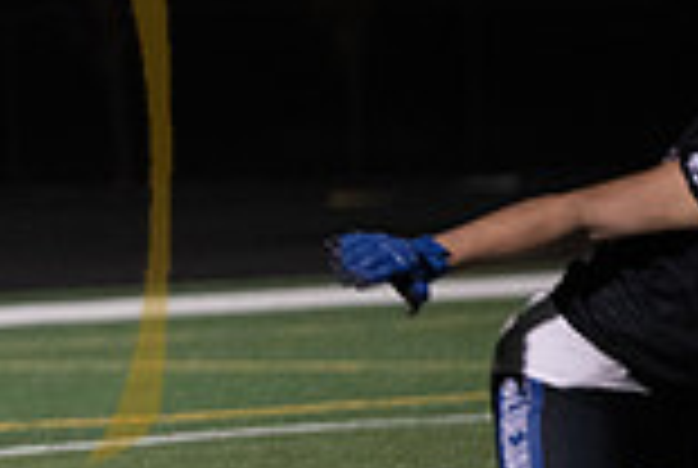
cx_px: -392
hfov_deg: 3.4
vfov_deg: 2.3
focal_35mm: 597
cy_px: 277
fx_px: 11597
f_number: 2.8
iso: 5000
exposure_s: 1/1250
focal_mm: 160
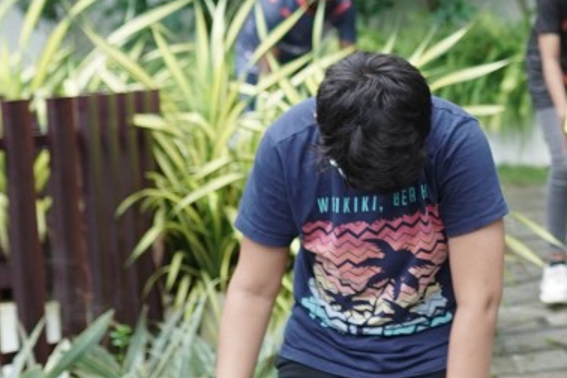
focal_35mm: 139
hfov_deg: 13.6
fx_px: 2189
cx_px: 936
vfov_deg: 9.8
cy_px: 90
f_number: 2.5
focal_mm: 35
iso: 320
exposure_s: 1/160
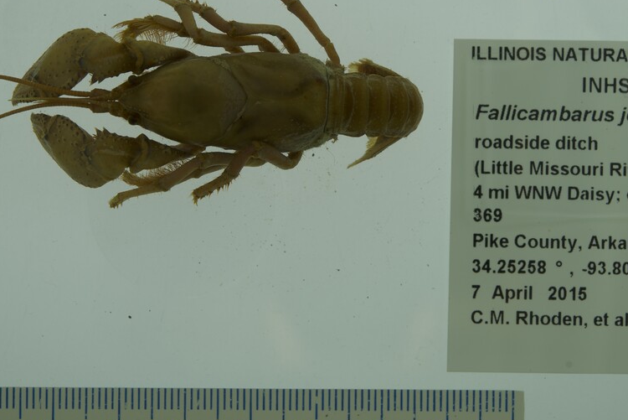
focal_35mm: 96
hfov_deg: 21.2
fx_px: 1676
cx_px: 386
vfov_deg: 14.2
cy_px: 124
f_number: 9
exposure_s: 1/100
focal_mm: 60
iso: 50
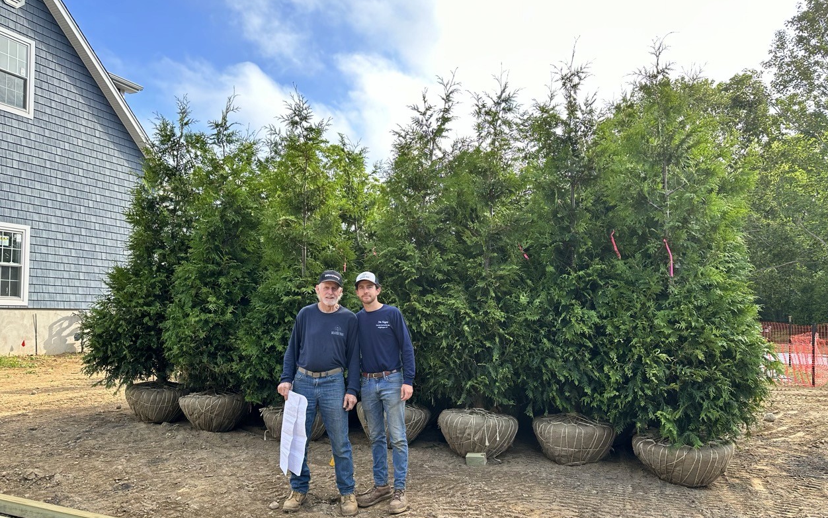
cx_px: 423
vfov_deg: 47.5
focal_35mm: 26
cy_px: 292
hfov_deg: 70.4
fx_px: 587
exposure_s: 1/910
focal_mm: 6.86
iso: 80
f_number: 1.78
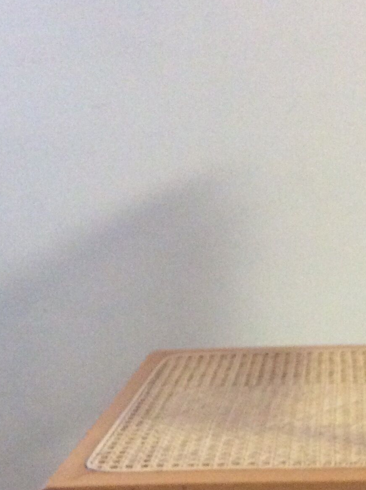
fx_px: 1003
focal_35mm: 71
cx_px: 319
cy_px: 481
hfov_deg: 20.3
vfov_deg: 26.1
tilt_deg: -22.3
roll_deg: +0.7
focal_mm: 3.3
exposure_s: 1/17
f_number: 2.4
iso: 320
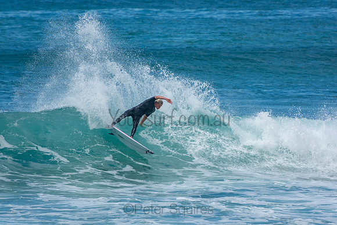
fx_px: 5618
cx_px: 168
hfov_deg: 3.4
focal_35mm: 600
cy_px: 112
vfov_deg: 2.3
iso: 200
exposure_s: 1/1250
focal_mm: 400
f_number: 5.6
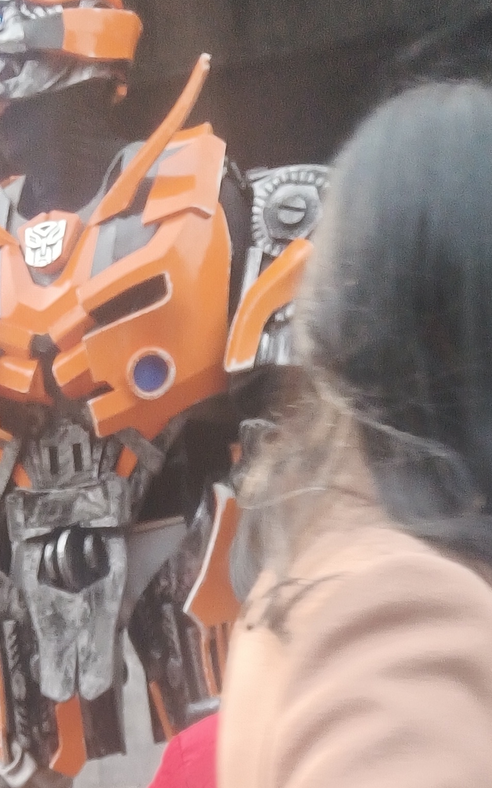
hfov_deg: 15.0
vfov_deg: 22.4
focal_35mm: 83
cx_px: -148
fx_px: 1781
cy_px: 1018
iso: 100
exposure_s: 1/129
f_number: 2
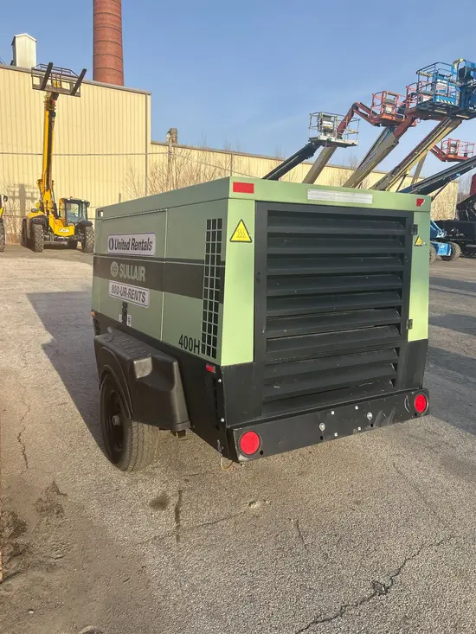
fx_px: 477
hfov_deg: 53.1
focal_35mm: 26
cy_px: 317
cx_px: 238
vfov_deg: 67.3
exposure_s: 1/2045
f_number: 1.5
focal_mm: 5.7
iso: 50
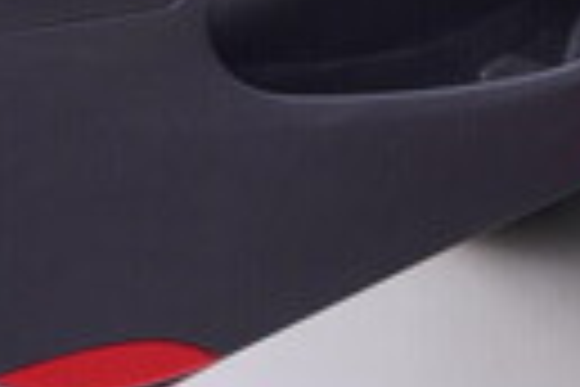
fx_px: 2481
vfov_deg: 8.4
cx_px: 643
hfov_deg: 13.1
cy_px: -398
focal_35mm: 154
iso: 125
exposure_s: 1/50
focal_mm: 24
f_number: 3.2
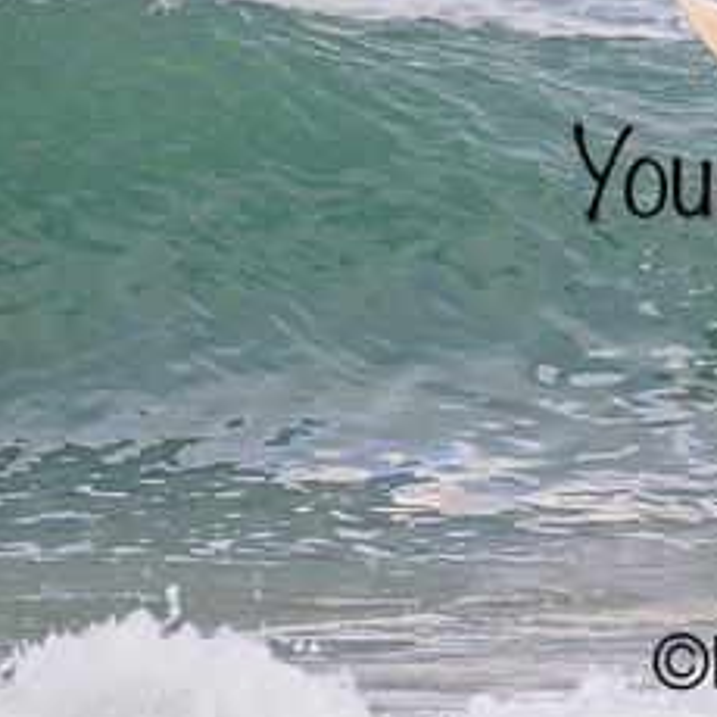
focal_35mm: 1791
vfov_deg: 1.0
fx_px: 41970
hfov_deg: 1.0
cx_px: 895
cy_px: 145
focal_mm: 800
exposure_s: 1/2000
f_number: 11
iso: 3600
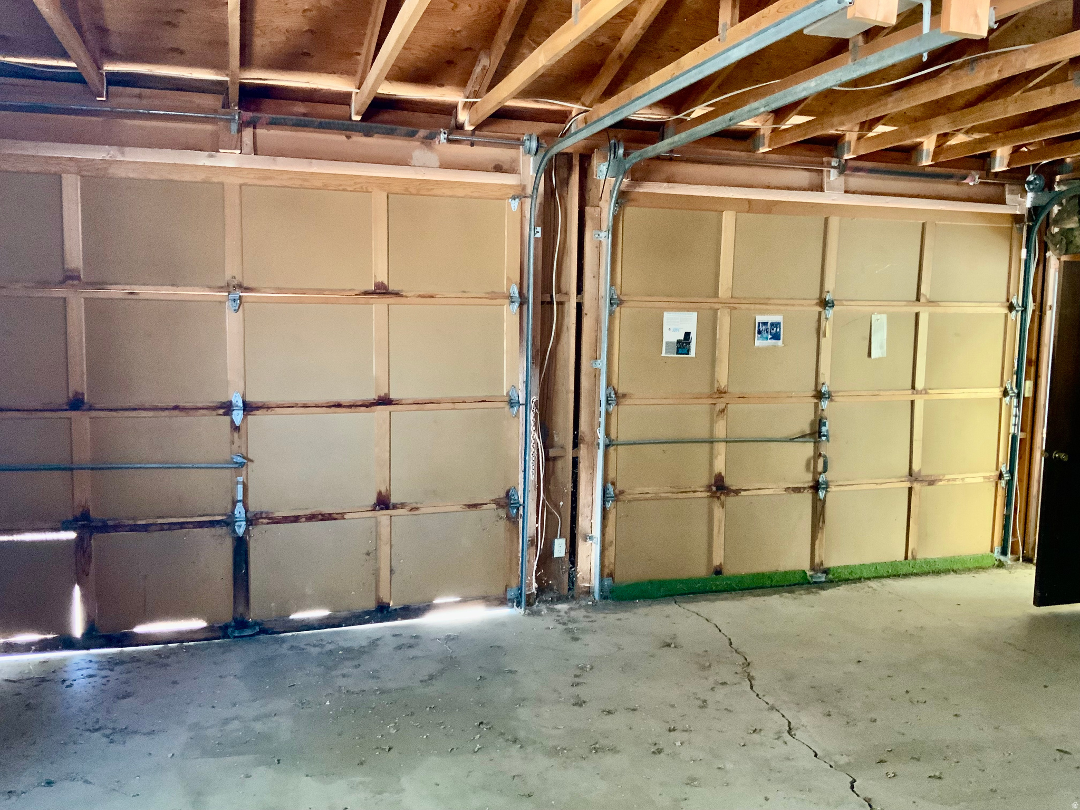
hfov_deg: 61.7
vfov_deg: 48.2
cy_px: 405
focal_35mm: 29
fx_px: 905
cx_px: 540
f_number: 1.8
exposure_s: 1/30
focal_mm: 3
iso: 250
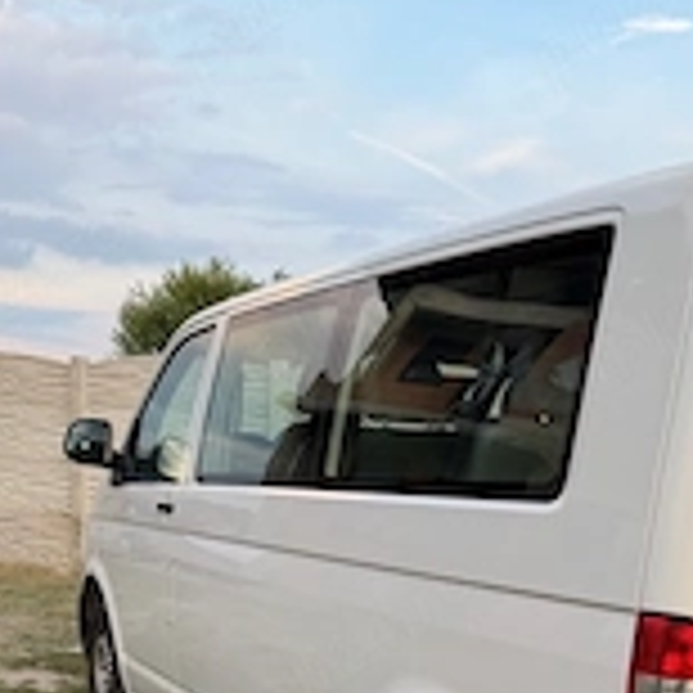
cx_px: 418
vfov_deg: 28.7
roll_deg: -4.3
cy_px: 724
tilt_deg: -10.3
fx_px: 1246
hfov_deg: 31.0
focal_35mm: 55
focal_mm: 6.76
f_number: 1.78
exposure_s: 1/510
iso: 80
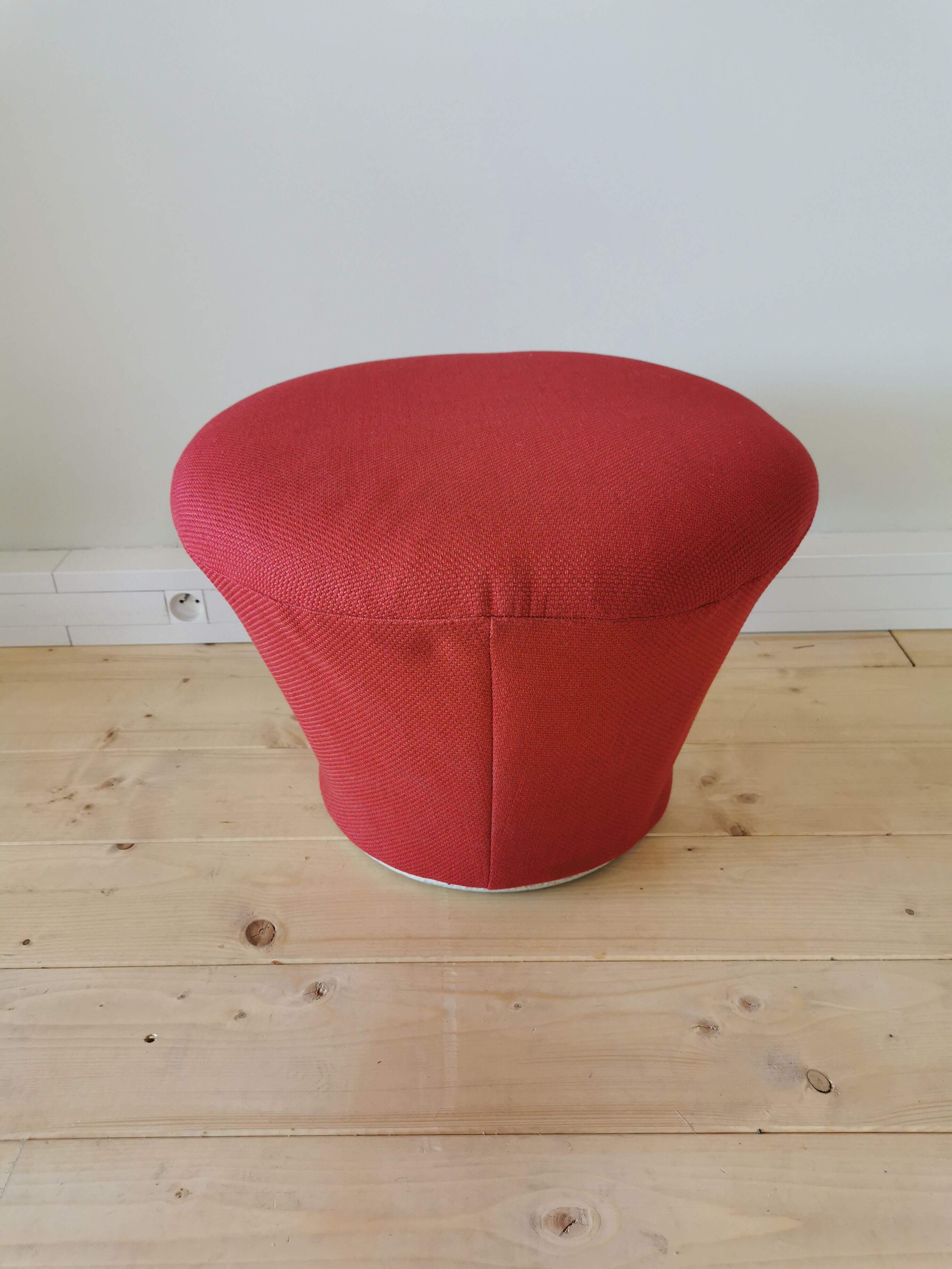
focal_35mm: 27
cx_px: 476
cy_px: 634
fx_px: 990
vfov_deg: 65.3
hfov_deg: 51.4
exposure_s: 1/100
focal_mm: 5.58
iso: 100
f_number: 1.8
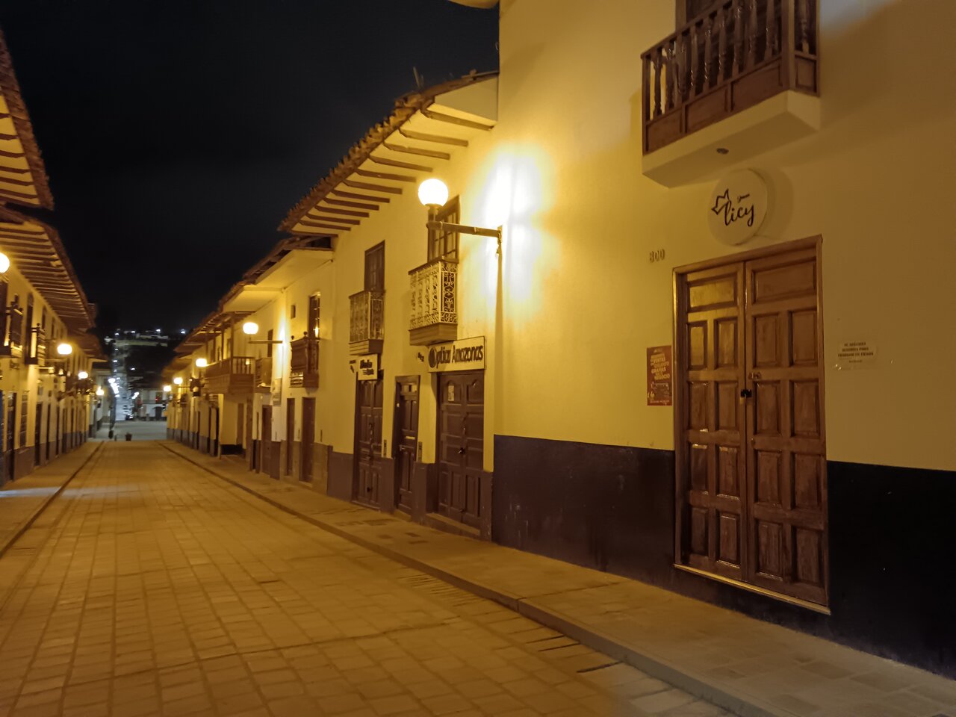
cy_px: 358
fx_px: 746
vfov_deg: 51.4
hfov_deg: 65.3
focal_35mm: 27
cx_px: 478
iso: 2015
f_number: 1.9
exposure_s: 1/24
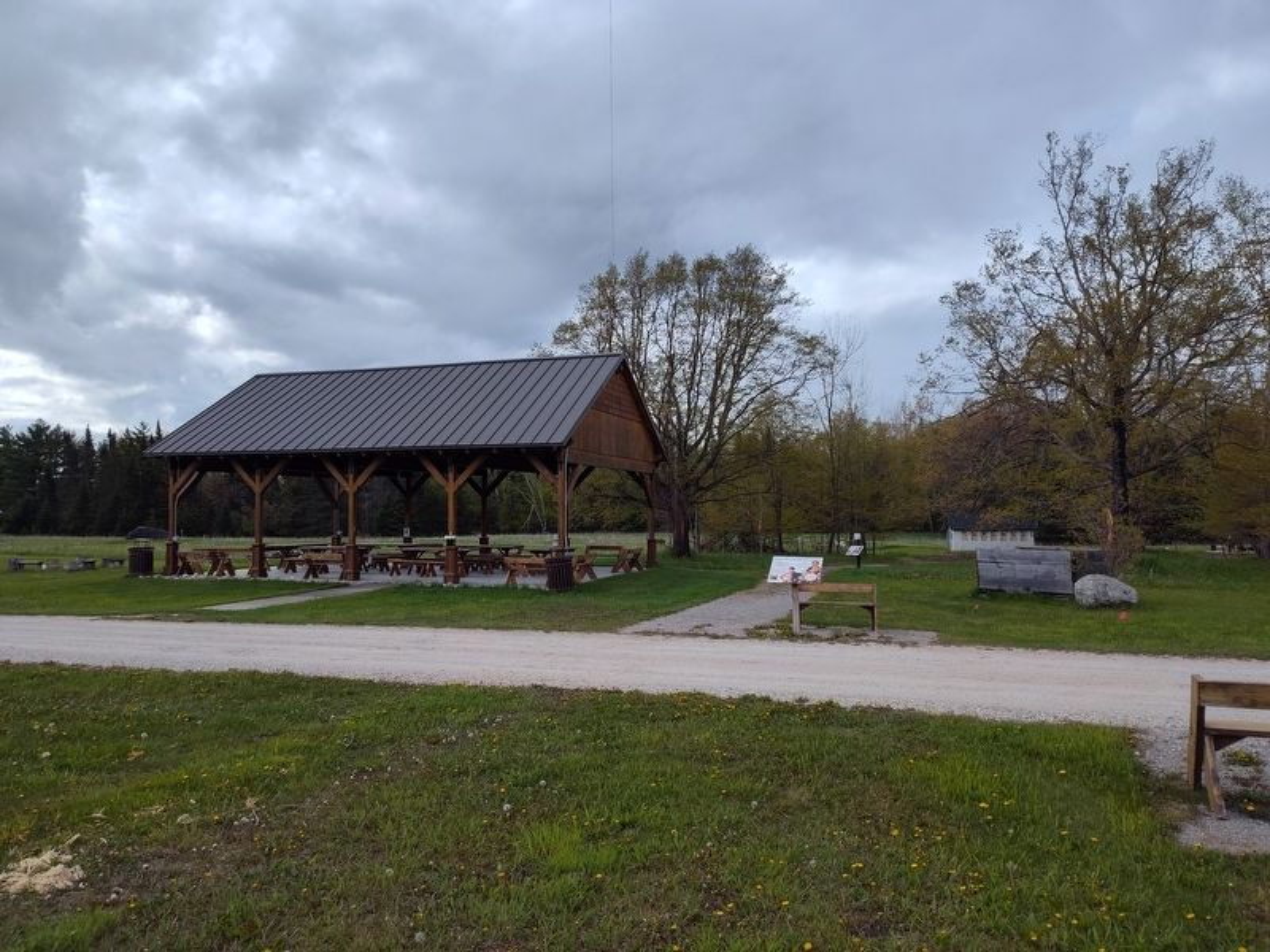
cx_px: 635
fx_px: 844
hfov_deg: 73.9
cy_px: 476
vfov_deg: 58.9
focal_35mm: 23
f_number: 1.8
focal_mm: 5.56
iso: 100
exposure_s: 1/1774
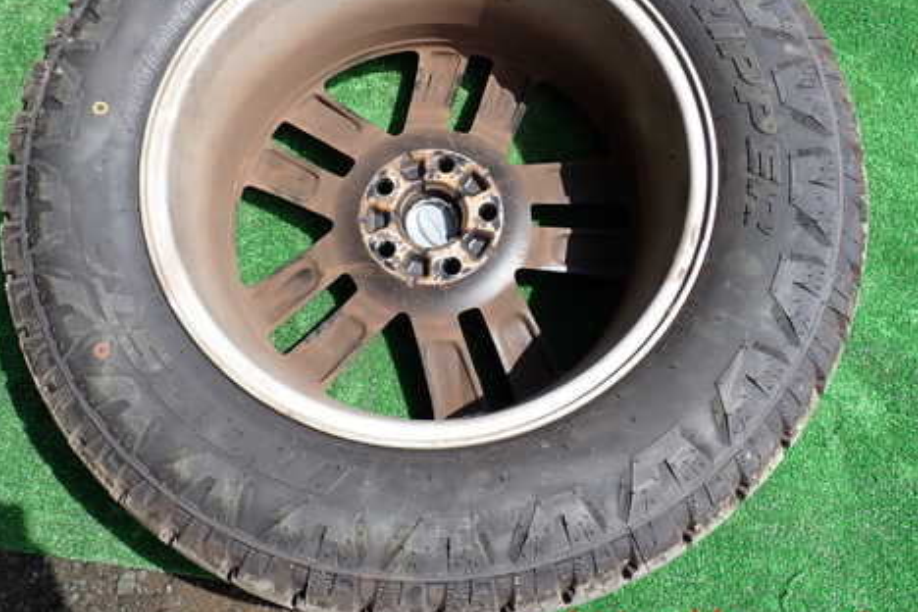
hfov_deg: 48.4
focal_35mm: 40
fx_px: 1020
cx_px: 424
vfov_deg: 33.2
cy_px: 214
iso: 100
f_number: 3.2
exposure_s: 1/800
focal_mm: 5.4
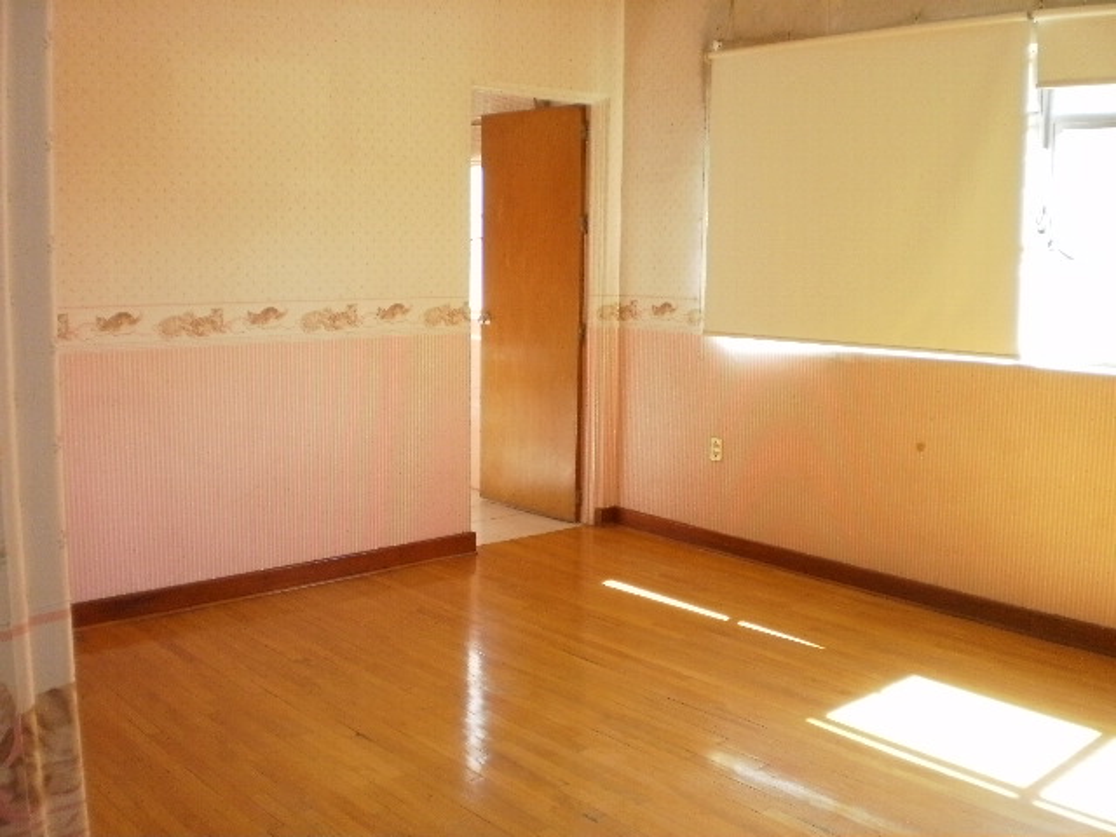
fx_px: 1225
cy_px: 418
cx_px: 558
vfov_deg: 37.7
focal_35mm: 38
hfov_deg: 49.0
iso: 200
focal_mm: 6.3
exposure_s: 1/80
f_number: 3.1
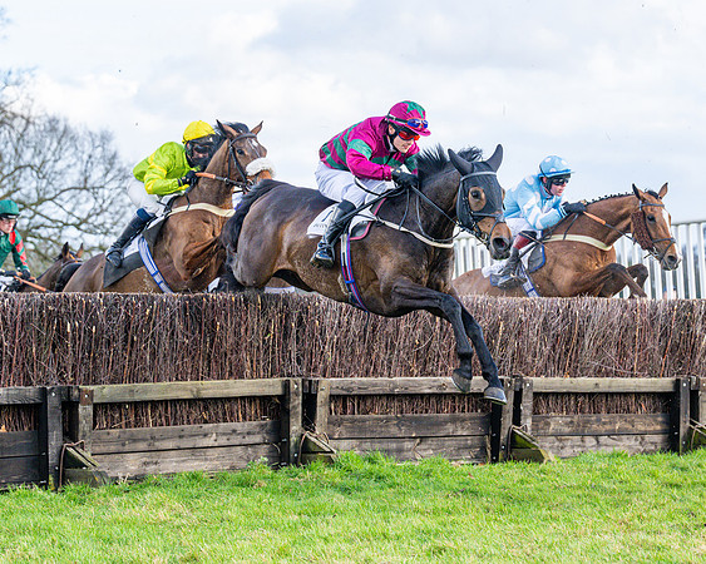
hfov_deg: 15.4
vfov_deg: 12.3
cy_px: 207
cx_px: 320
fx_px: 2608
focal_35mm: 125
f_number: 4
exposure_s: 1/2000
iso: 640
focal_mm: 77
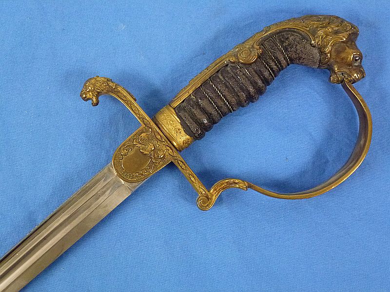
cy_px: 146
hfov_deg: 38.9
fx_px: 552
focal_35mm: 49
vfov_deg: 29.7
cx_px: 195
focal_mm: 8.7
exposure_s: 1/160
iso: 640
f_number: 4.1
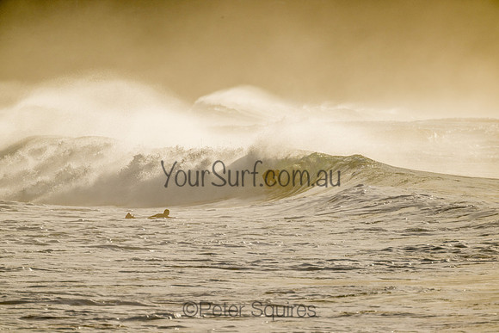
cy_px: 166
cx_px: 250
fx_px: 11091
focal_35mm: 800
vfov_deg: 1.7
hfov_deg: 2.6
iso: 450
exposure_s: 1/2000
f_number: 11
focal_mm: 800
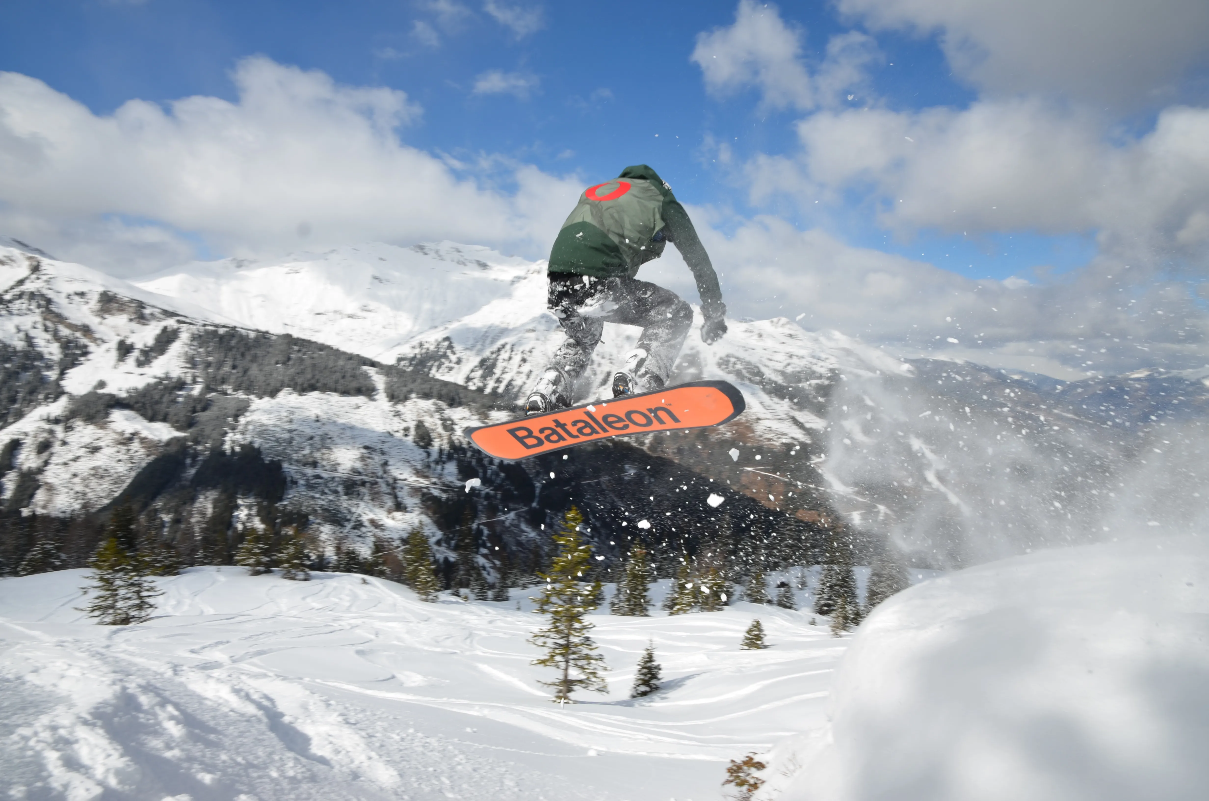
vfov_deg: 52.9
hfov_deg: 73.9
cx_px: 604
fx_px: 804
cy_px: 400
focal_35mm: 24
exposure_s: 1/320
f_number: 9
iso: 100
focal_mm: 16
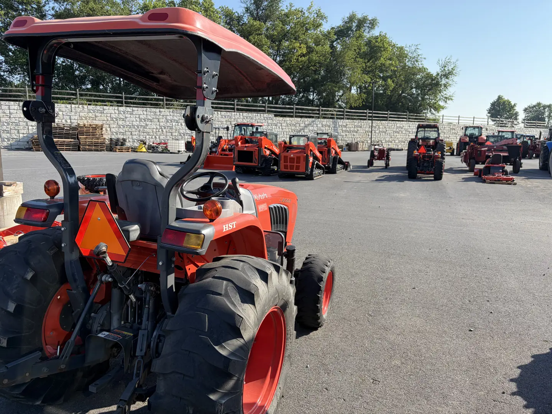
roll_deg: -1.2
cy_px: 207
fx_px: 415
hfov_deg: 67.3
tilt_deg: -8.5
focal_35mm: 26
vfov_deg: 53.1
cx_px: 276
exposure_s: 1/1517
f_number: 1.6
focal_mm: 5.96
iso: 50
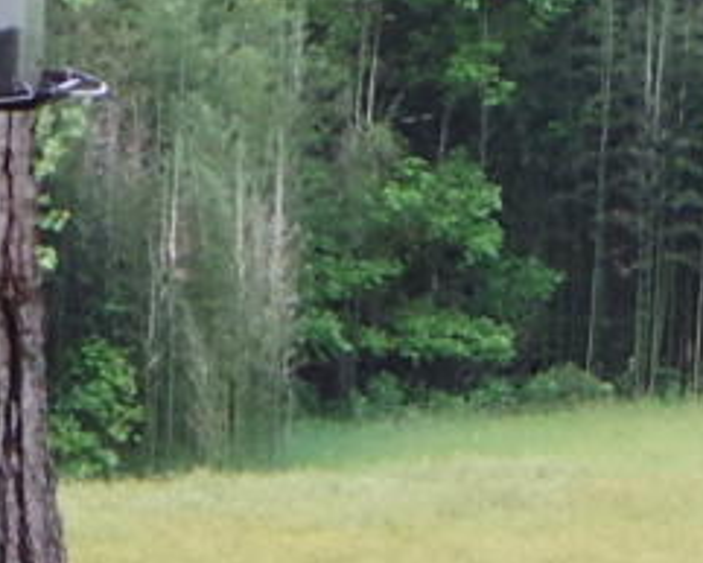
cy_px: 1062
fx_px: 8513
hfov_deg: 4.7
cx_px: 1155
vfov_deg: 3.8
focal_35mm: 409
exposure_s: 1/60
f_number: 3.8
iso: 100
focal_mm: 9.2
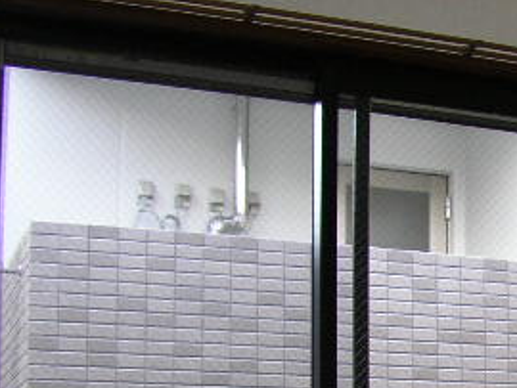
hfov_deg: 20.6
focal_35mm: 90
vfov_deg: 15.9
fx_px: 1345
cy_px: 442
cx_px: 588
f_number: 2.9
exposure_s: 1/30
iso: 100
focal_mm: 5.8
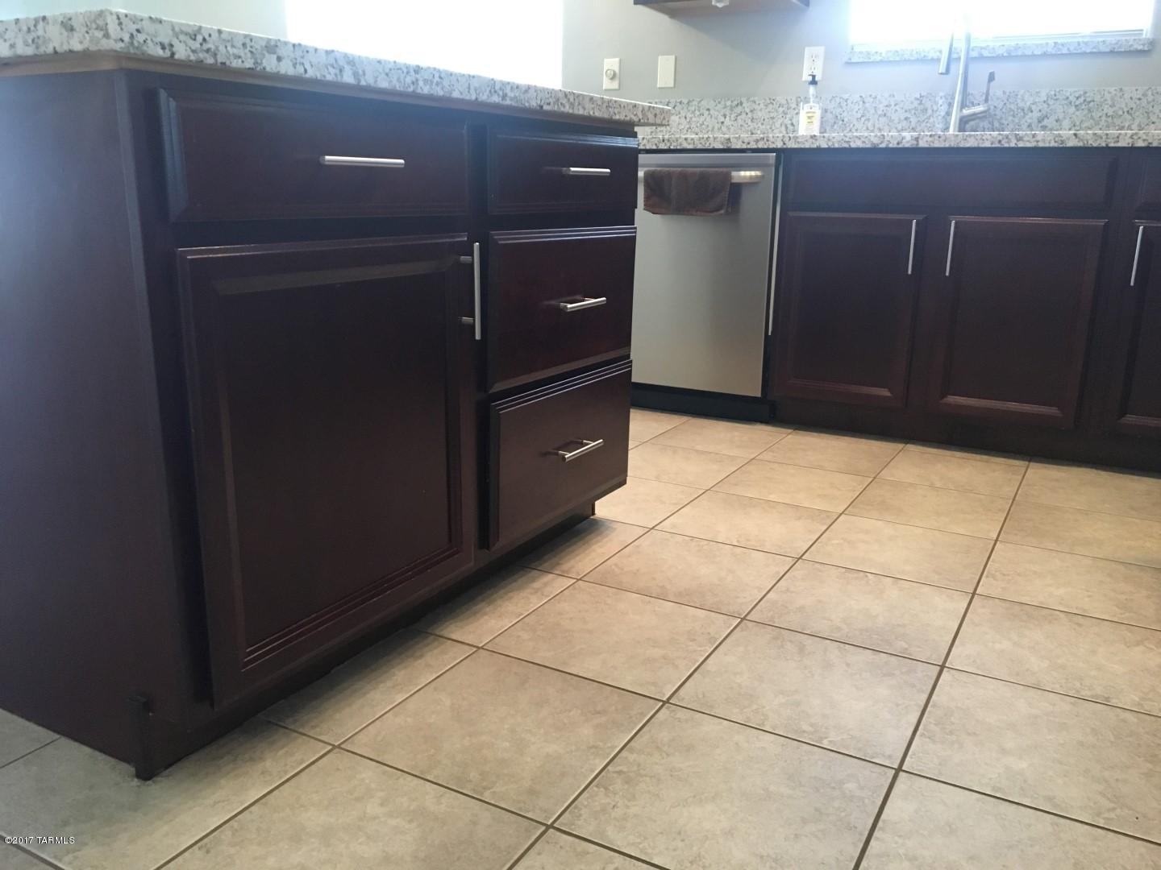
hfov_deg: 61.7
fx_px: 973
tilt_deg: -14.7
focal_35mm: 29
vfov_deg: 48.2
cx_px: 580
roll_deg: -0.1
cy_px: 435
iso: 200
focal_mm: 4.15
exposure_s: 1/20
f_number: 2.2
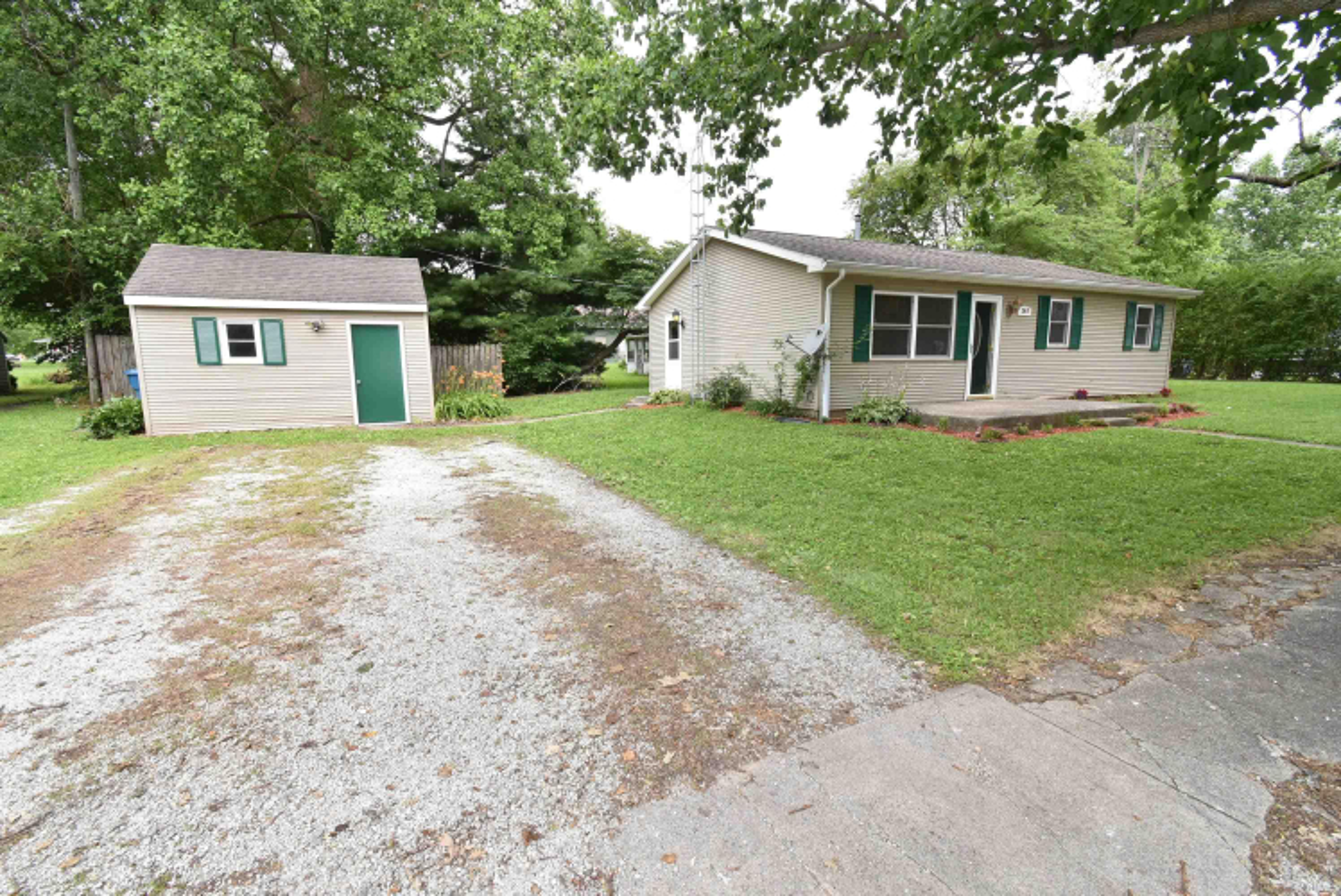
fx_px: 559
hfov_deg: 100.3
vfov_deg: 77.4
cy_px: 448
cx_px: 670
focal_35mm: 15
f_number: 10
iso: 400
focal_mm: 10
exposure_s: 1/100
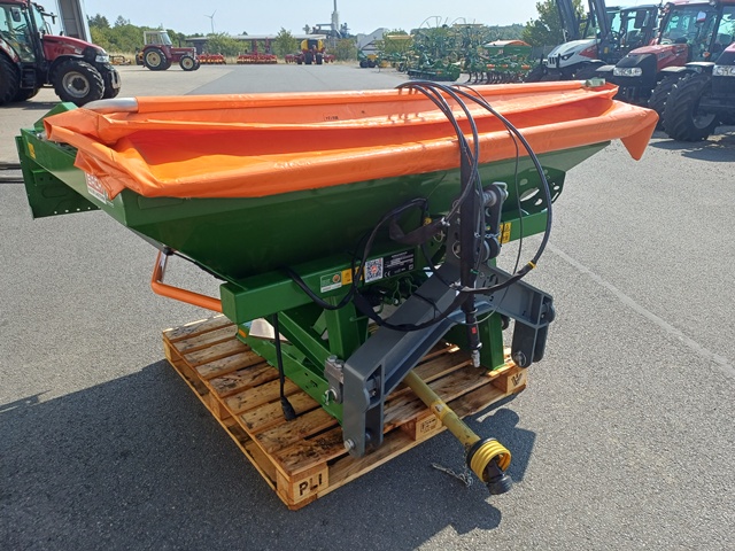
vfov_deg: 54.9
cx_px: 368
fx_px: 531
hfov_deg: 69.4
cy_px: 276
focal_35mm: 25
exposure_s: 1/837
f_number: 1.8
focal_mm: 4.65
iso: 50
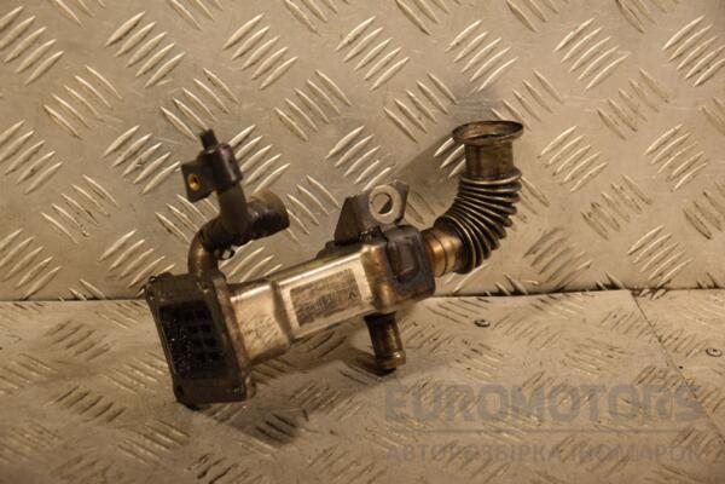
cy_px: 242
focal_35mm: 105
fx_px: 2114
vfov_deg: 13.0
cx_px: 362
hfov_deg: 19.5
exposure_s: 1/200
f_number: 5.3
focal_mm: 70
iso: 800
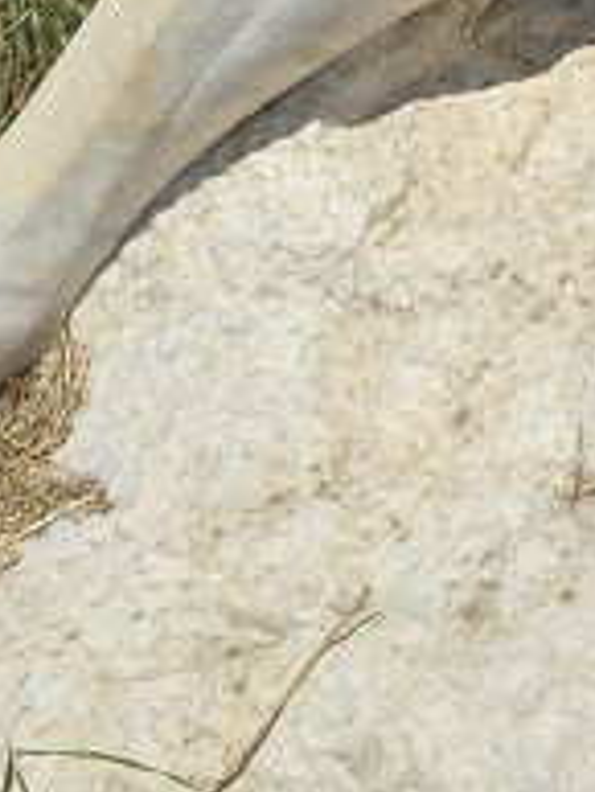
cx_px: 1018
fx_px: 3274
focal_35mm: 143
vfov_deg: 12.1
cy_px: -837
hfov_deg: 9.9
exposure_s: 1/1488
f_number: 1.7
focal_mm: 6.3
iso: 12
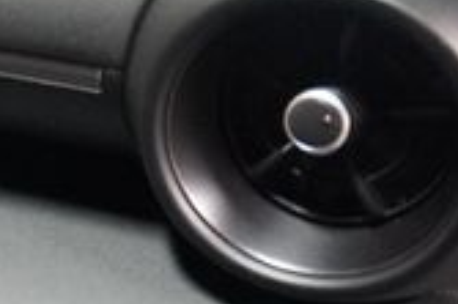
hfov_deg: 18.9
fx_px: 1169
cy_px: 238
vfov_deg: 14.8
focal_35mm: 92
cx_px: -274
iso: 6400
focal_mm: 16
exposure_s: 1/30
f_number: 3.5
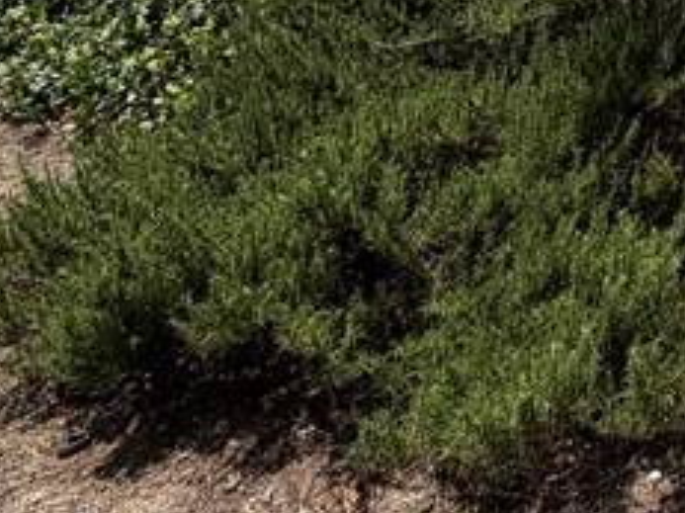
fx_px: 1226
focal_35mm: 62
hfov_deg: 23.7
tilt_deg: +0.6
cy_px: -338
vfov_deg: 19.3
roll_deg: +1.3
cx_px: 1070
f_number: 2.2
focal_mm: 2.22
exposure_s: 1/955
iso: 20
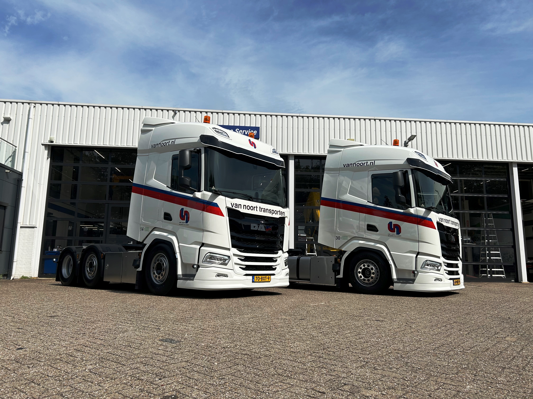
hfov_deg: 67.3
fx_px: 400
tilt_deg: +10.1
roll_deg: -0.2
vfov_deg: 53.1
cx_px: 266
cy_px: 200
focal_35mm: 26
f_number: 1.5
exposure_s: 1/8696
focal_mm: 5.7
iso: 50
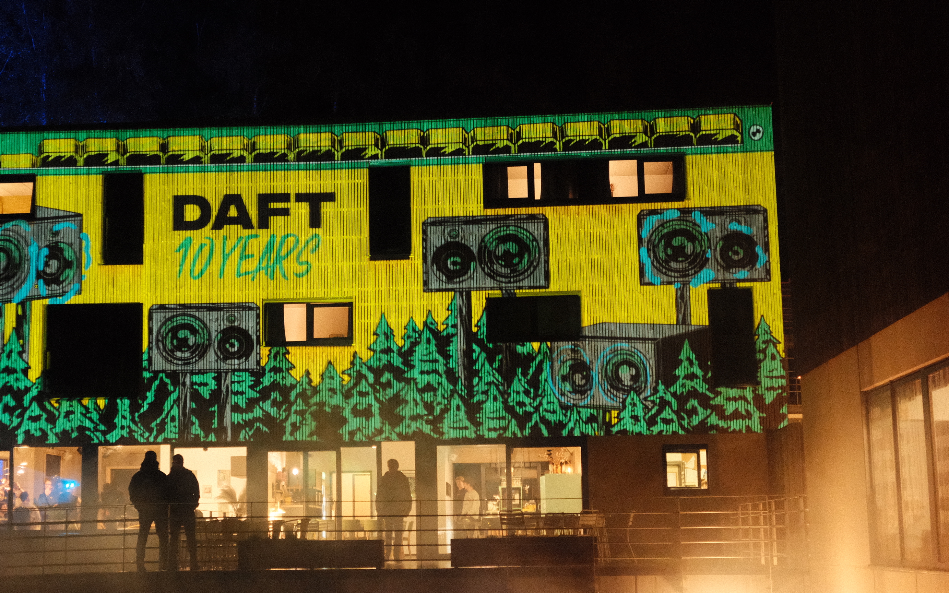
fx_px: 1500
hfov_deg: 35.0
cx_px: 387
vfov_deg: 22.4
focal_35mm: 58
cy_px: 283
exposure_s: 1/42
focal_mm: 27
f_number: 2.8
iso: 6400
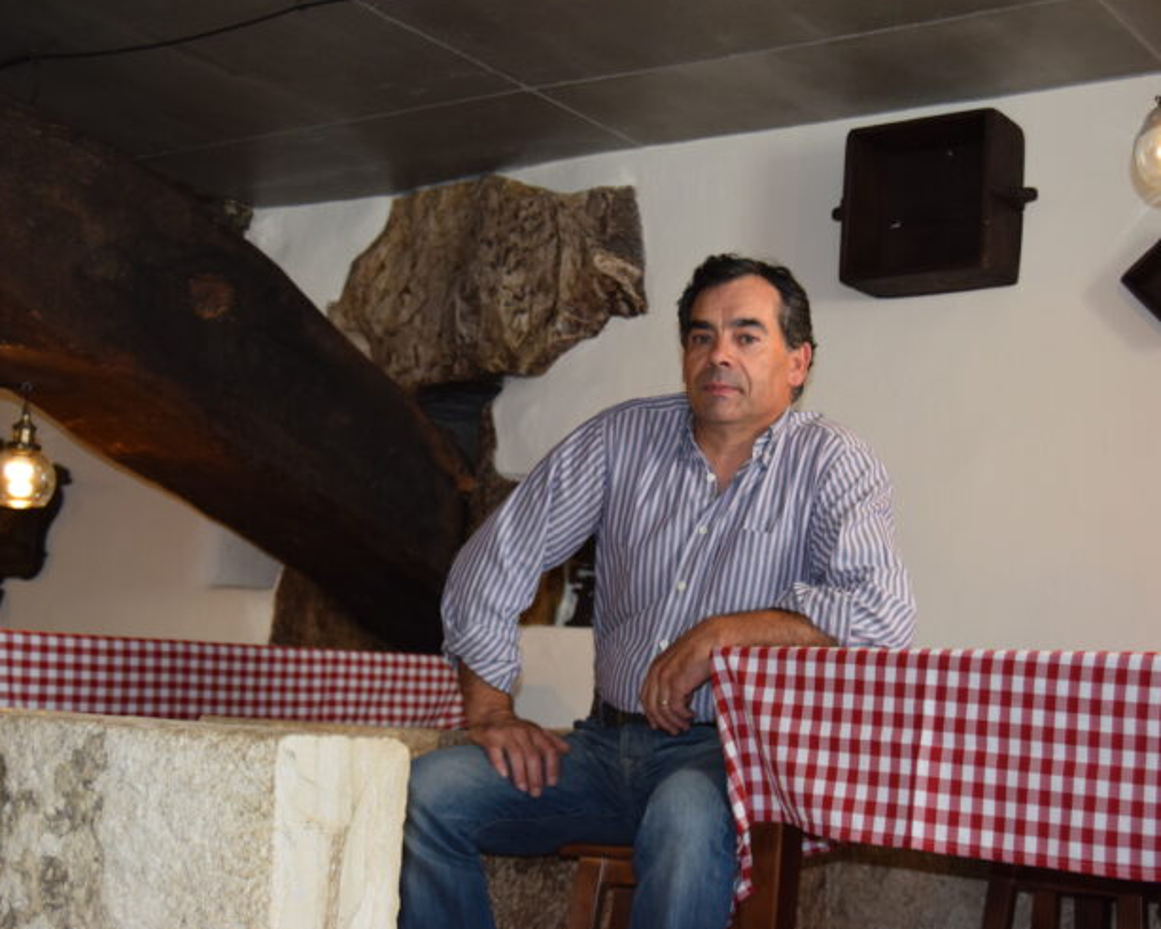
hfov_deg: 34.2
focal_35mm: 55
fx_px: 1890
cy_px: 462
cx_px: 599
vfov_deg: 27.6
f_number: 5
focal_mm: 32
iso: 800
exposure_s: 1/100
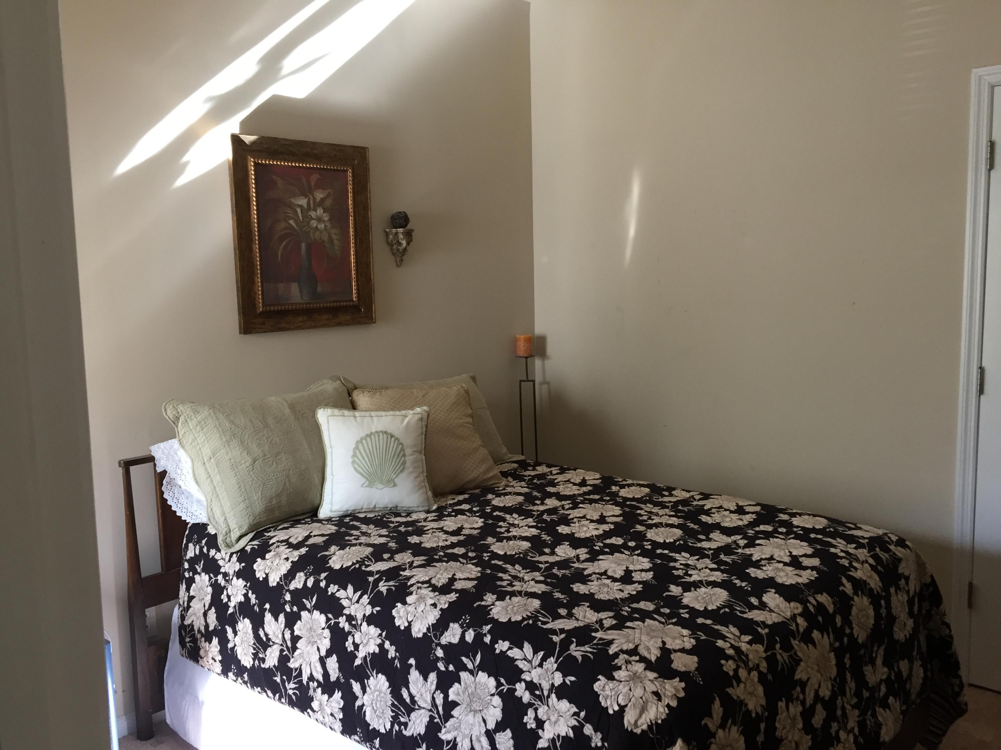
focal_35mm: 29
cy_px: 375
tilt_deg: -5.7
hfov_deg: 61.7
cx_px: 500
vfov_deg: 48.2
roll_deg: +0.8
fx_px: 839
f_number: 2.2
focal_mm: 4.15
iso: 64
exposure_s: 1/30
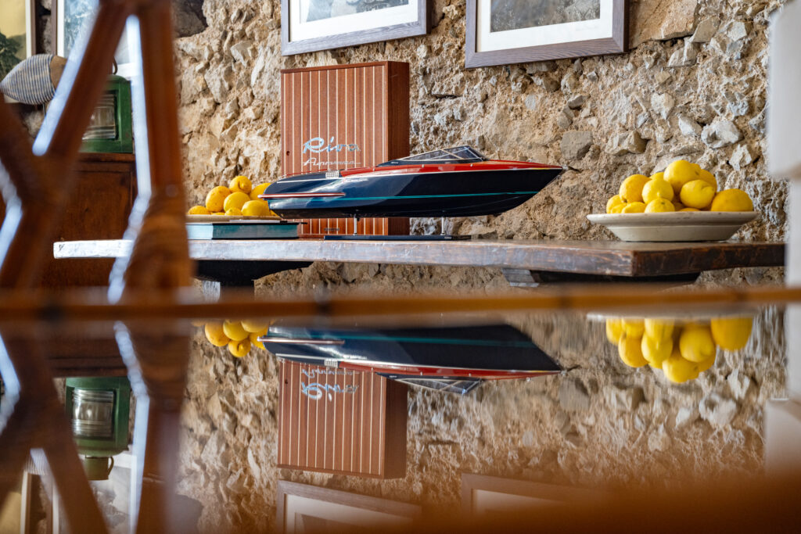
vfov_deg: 18.7
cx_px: 400
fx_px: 1624
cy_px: 267
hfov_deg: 27.7
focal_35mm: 73
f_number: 5
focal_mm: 73
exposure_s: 1/40
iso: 800
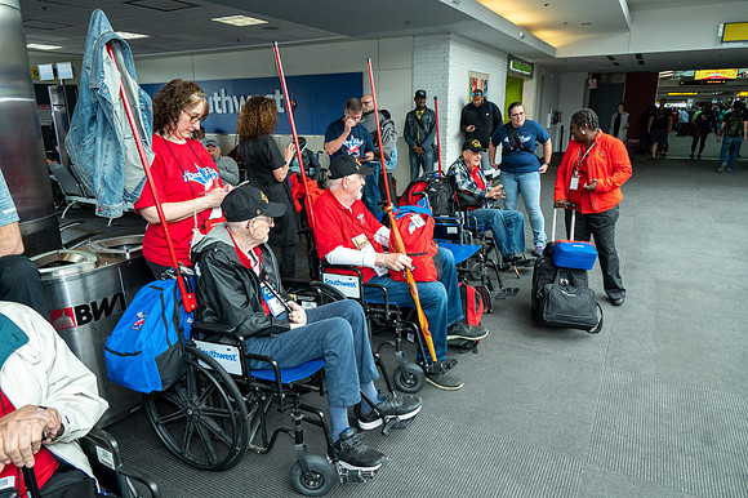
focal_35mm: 24
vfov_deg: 53.1
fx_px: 498
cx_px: 374
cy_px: 249
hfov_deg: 73.8
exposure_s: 1/80
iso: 3200
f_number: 11
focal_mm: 24
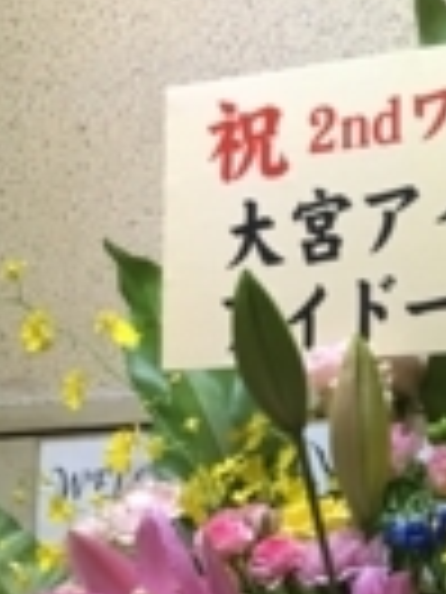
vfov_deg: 20.4
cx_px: 545
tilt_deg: +2.2
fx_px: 1512
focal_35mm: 88
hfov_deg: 16.1
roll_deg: -2.3
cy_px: 765
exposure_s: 1/30
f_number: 2.2
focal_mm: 4.15
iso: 100
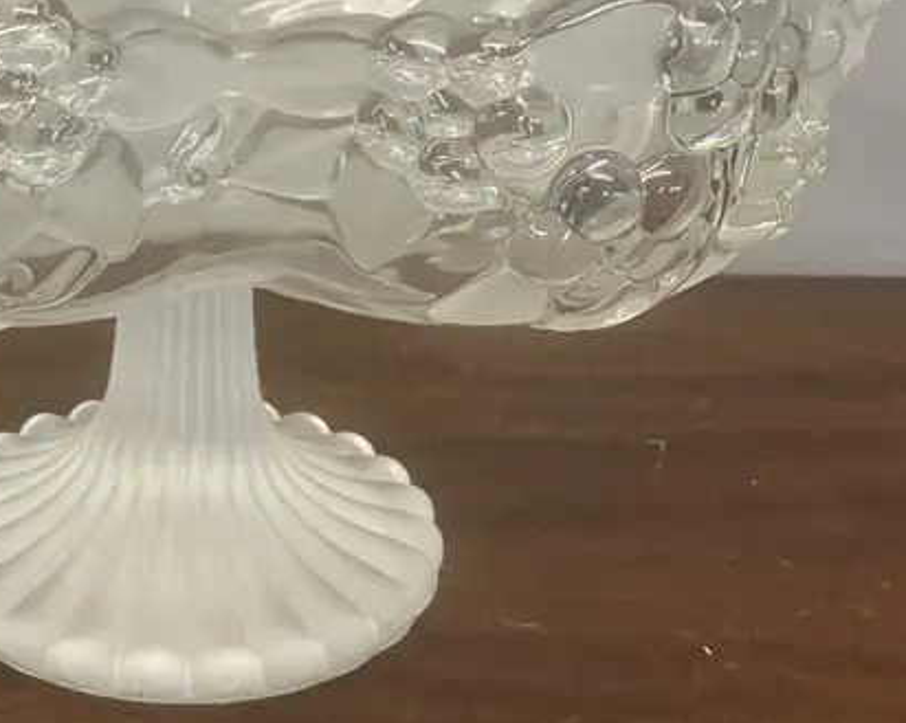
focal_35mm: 68
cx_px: 178
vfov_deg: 21.6
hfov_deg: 27.4
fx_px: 1822
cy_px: -7
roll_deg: -1.4
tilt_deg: -12.2
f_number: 1.8
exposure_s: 1/50
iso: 250
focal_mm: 3.99
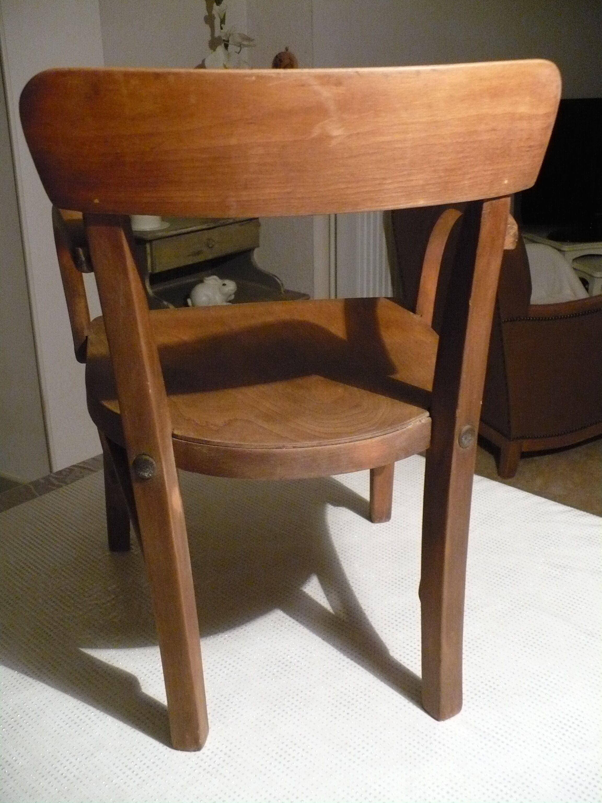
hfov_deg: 38.7
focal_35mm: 37
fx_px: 858
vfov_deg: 50.1
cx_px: 301
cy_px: 402
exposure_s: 1/13
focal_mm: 6.1
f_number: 2.8
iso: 400
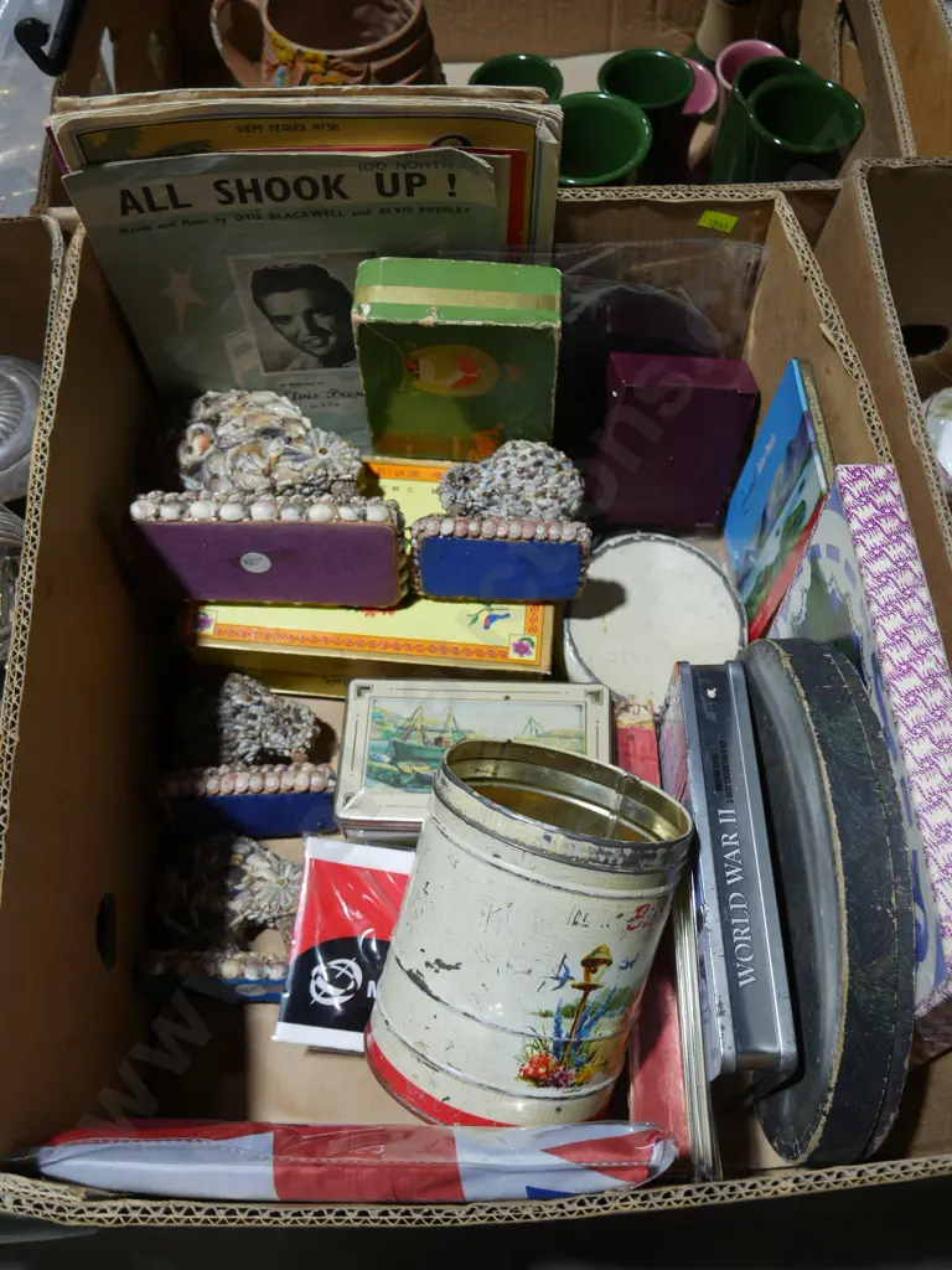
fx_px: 1173
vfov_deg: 56.8
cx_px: 476
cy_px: 635
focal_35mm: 32
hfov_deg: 44.2
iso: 200
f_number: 3.6
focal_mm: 16
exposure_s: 1/80
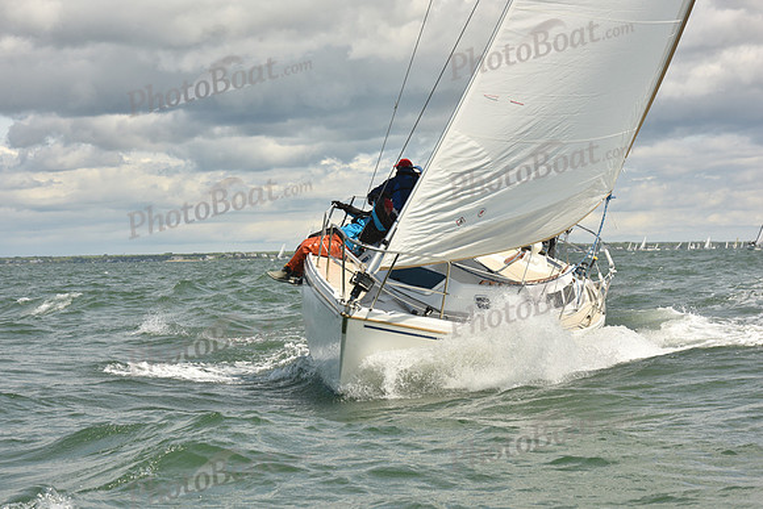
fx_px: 1950
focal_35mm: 92
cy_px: 254
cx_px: 382
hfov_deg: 22.1
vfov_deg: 14.9
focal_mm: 92
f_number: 11
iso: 320
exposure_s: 1/800
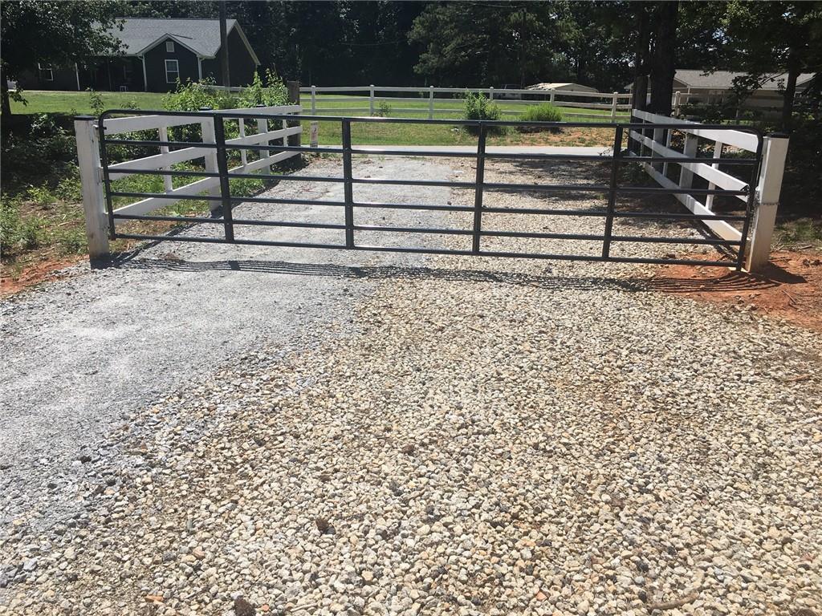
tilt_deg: -14.3
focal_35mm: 29
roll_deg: -0.5
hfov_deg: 61.7
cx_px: 411
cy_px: 308
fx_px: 689
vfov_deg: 48.2
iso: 25
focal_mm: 4.15
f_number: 2.2
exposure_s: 1/2024
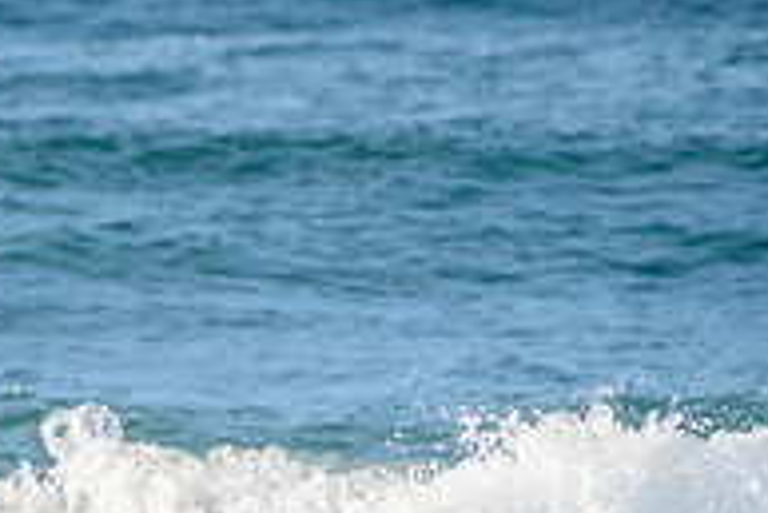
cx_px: -278
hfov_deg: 1.1
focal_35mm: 1842
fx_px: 39324
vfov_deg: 0.7
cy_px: 685
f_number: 5.6
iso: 280
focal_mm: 500
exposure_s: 1/1250
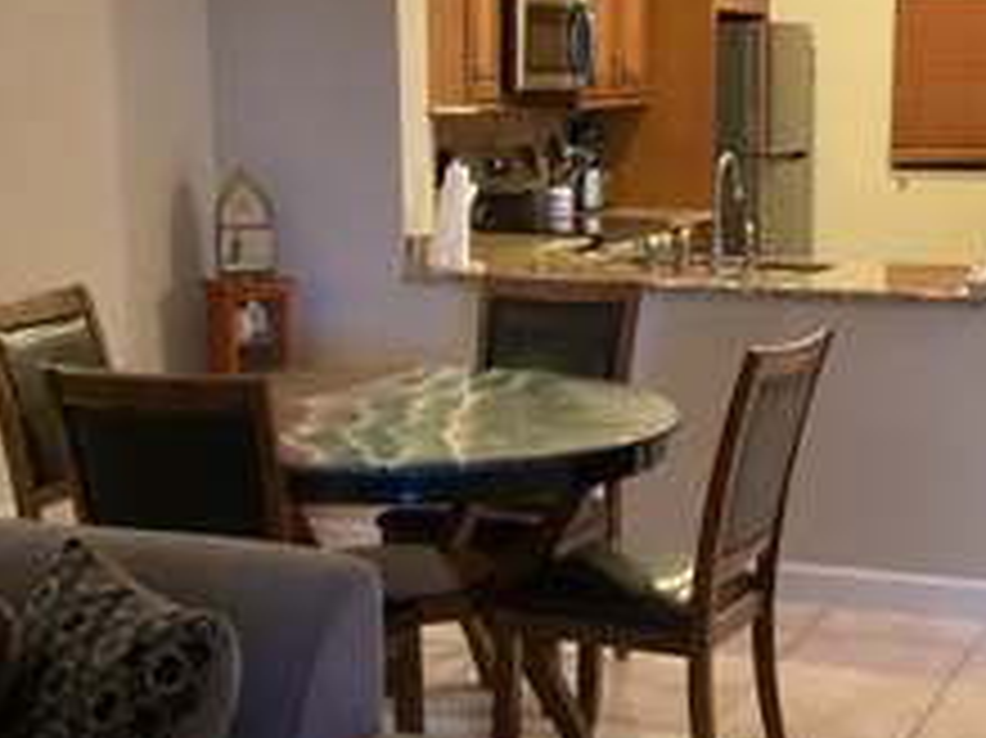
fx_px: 1936
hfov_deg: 28.4
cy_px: 461
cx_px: 639
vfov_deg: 21.5
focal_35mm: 68
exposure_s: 1/40
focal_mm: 3.3
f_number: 2.4
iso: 400
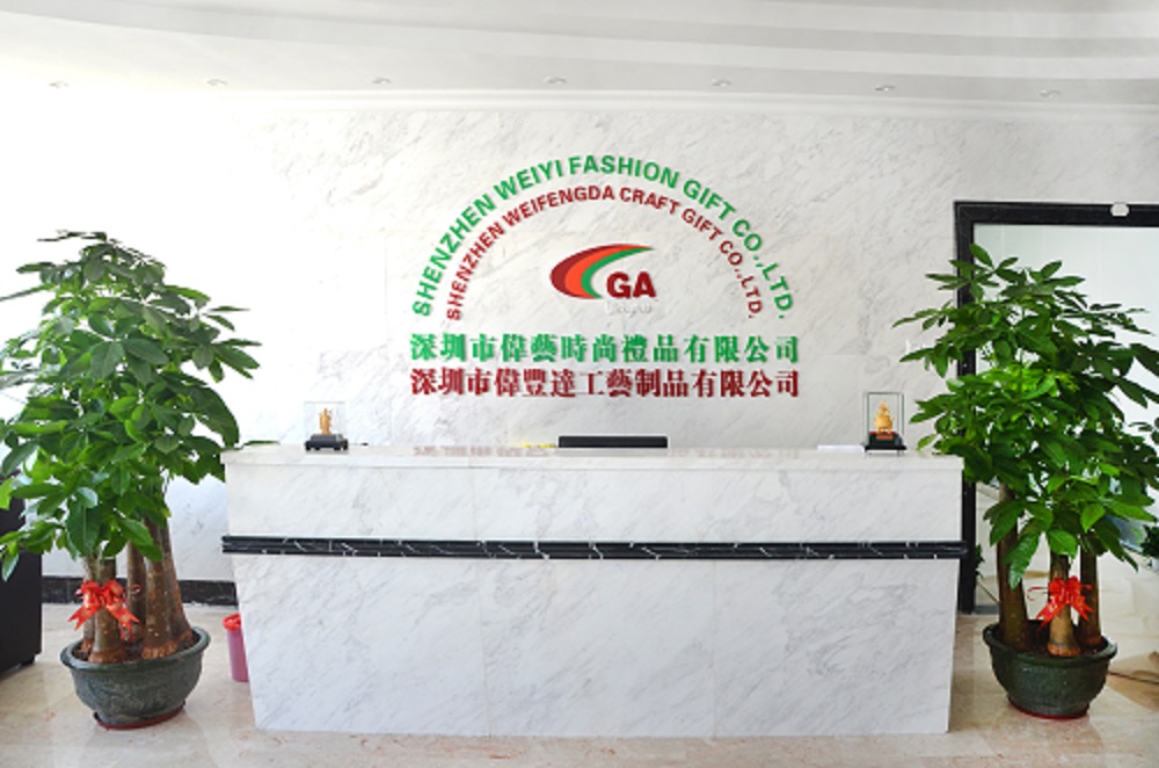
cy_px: 384
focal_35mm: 27
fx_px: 867
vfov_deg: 47.7
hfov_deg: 67.5
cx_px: 580
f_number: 5
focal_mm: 18
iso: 400
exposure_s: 1/100
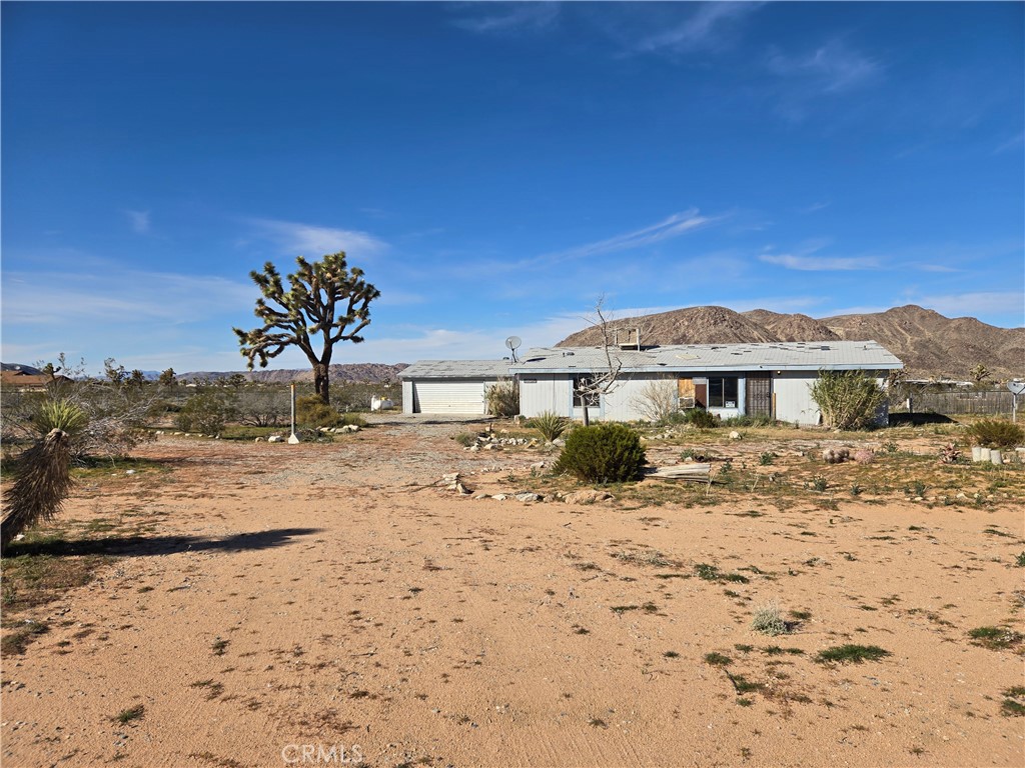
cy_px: 384
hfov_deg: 73.9
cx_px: 512
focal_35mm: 23
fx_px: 681
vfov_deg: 58.9
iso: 25
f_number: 1.8
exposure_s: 1/2921
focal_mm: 5.4
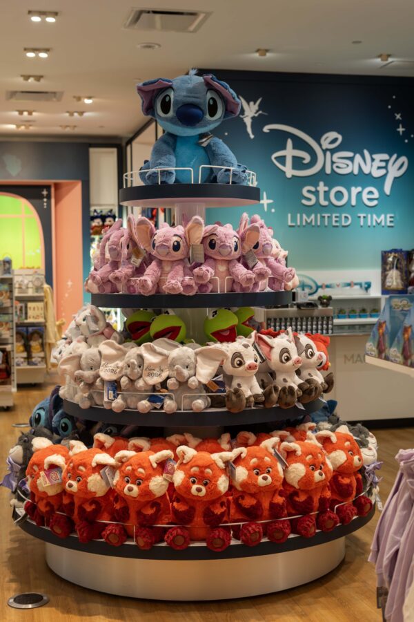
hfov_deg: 27.0
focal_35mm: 50
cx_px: 207
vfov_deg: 39.6
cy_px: 311
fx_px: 862
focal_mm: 50
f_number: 4
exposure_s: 1/100
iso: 640
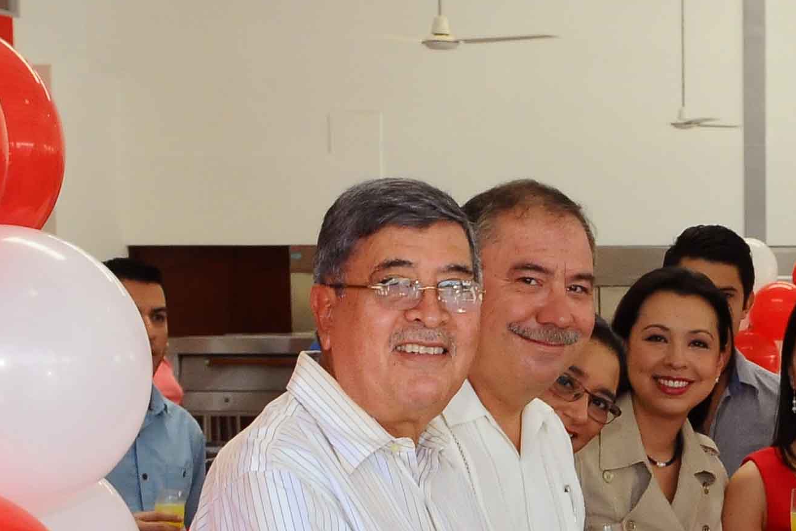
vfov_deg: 11.3
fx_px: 2609
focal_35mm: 118
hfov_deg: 16.5
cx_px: 1002
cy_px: 707
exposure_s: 1/125
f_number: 8
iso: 800
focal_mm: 24
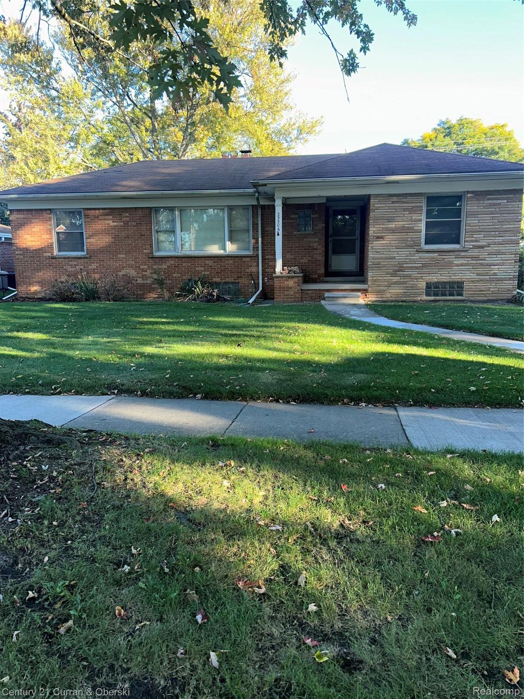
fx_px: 525
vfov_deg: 67.3
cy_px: 350
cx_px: 262
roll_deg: +1.0
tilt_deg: -7.6
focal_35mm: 26
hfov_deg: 53.1
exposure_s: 1/443
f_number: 1.5
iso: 32
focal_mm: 5.7
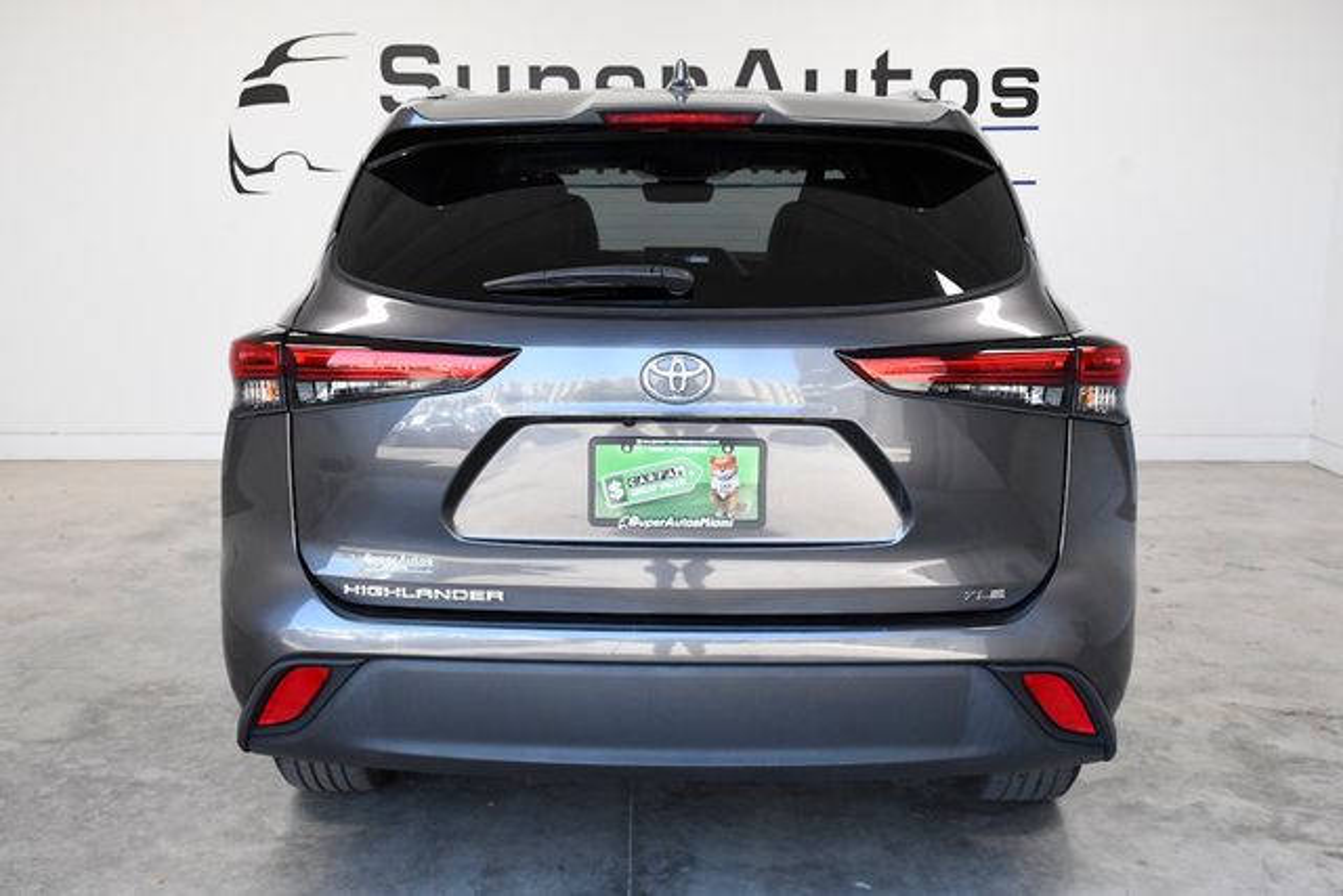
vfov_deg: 33.4
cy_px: 448
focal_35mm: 40
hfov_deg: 48.4
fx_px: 1492
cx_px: 672
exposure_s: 1/320
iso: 2500
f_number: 9
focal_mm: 27
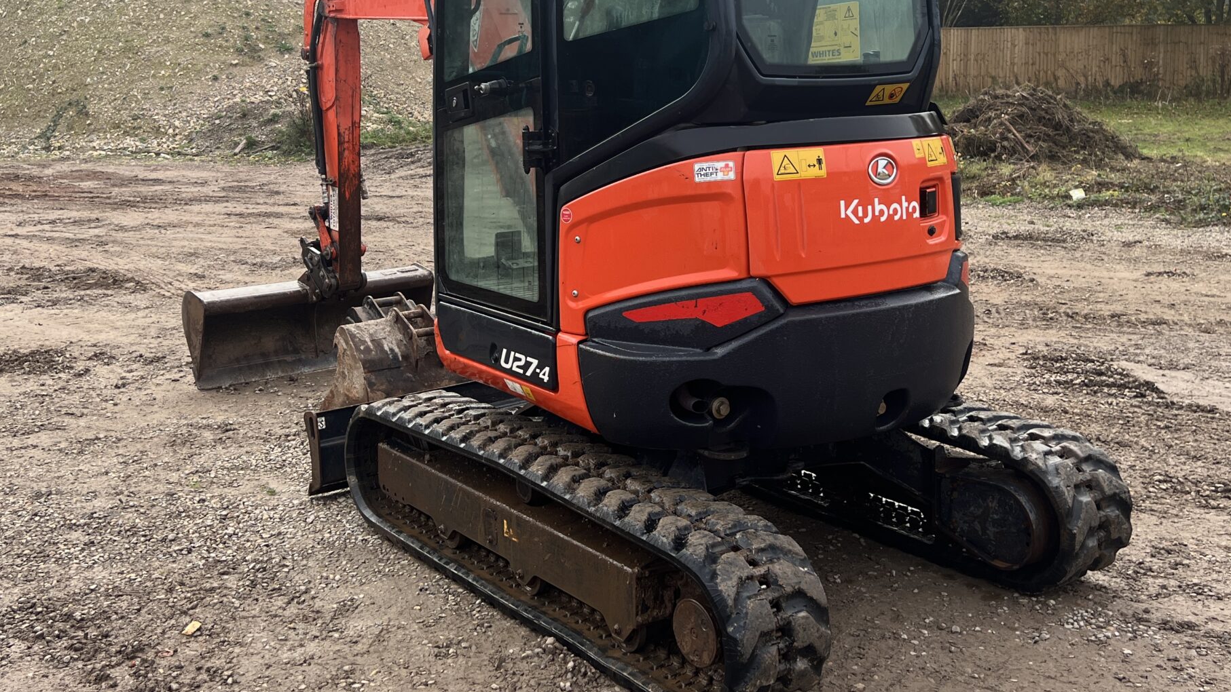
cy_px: 194
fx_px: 1306
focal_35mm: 40
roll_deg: +0.8
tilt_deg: -5.6
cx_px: 619
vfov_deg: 29.4
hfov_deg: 50.5
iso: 50
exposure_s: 1/775
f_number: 1.5
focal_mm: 5.7
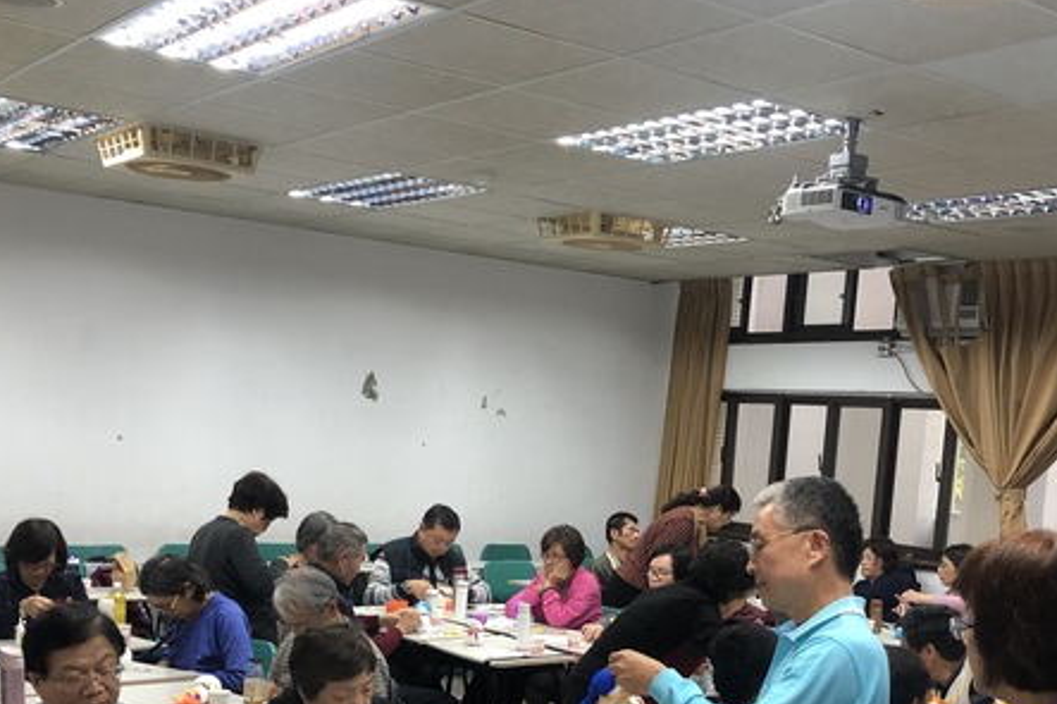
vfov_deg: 28.3
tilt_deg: -4.2
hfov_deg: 42.7
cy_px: 615
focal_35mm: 46
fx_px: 1350
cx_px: 577
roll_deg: -3.8
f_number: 1.8
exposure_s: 1/30
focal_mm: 3.99
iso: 32
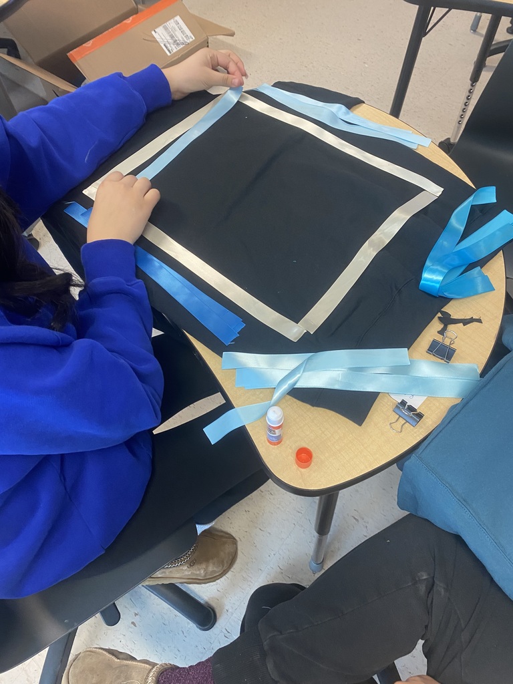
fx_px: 514
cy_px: 342
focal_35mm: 26
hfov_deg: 53.1
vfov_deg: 67.3
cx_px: 256
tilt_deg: -59.4
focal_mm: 4.25
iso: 200
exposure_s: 1/60
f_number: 1.8
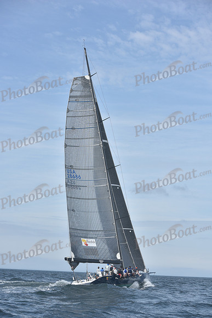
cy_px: 159
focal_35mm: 70
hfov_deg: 19.5
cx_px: 106
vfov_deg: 28.8
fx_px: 618
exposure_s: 1/1250
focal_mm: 70
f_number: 6.3
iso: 200
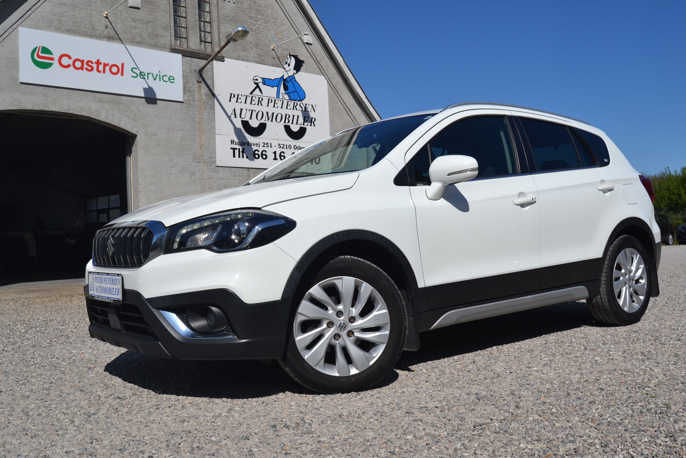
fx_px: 657
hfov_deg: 55.1
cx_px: 343
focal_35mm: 34
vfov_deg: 38.4
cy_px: 229
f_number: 10
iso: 100
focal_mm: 23
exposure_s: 1/400
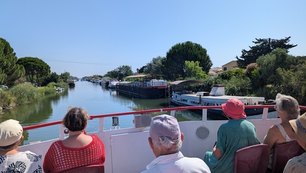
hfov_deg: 69.8
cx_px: 149
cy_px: 89
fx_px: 219
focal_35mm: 27
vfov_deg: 42.9
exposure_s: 1/2137
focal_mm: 6.81
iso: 46
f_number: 1.85
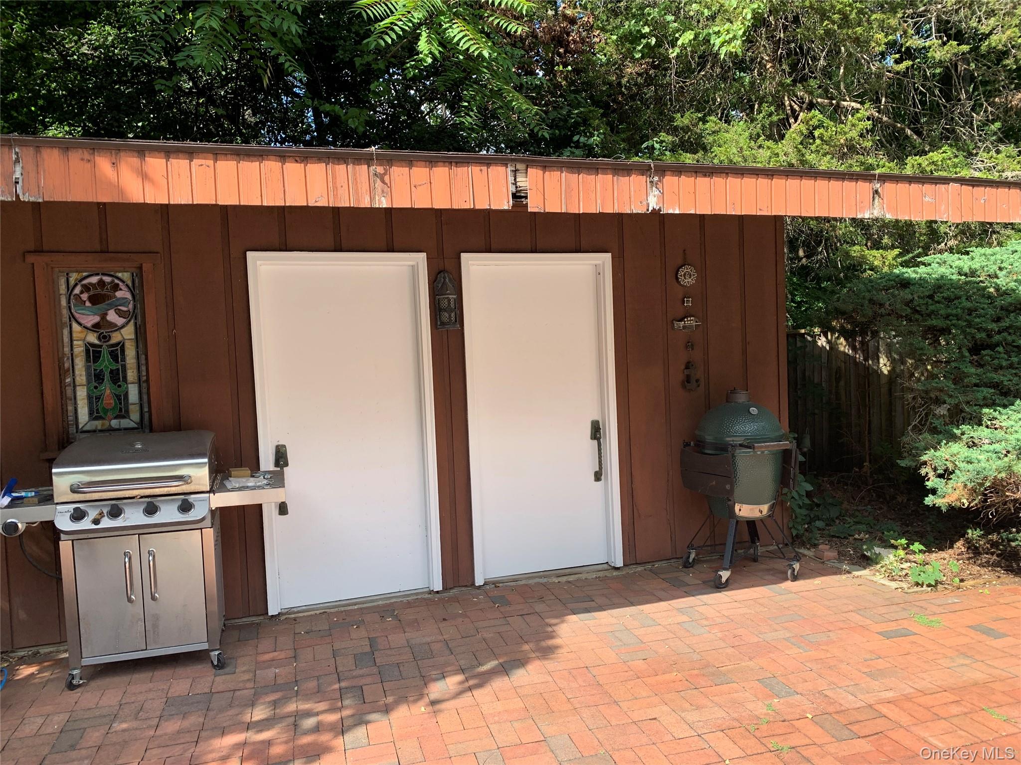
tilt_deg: -1.7
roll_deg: +3.4
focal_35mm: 26
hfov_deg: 67.3
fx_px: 767
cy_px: 382
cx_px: 510
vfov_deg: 53.1
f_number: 1.8
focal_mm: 4.25
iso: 25
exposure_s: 1/552
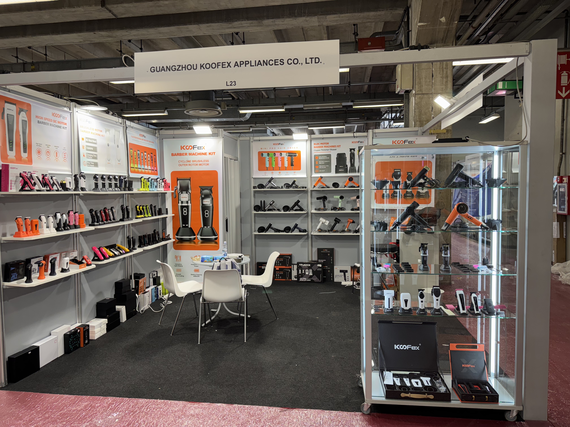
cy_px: 214
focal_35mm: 24
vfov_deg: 56.8
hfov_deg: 71.6
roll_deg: +0.4
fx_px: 395
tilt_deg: -2.6
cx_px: 285
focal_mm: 6.76
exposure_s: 1/100
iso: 64
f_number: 1.78
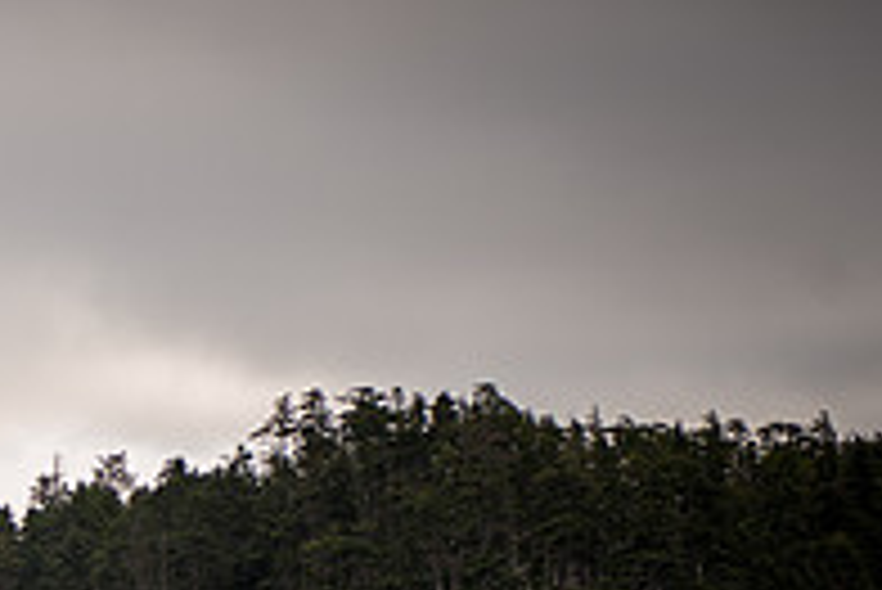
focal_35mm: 207
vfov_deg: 6.6
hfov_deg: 9.8
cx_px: -225
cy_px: 862
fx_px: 5075
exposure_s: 1/800
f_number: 2.8
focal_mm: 70
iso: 100
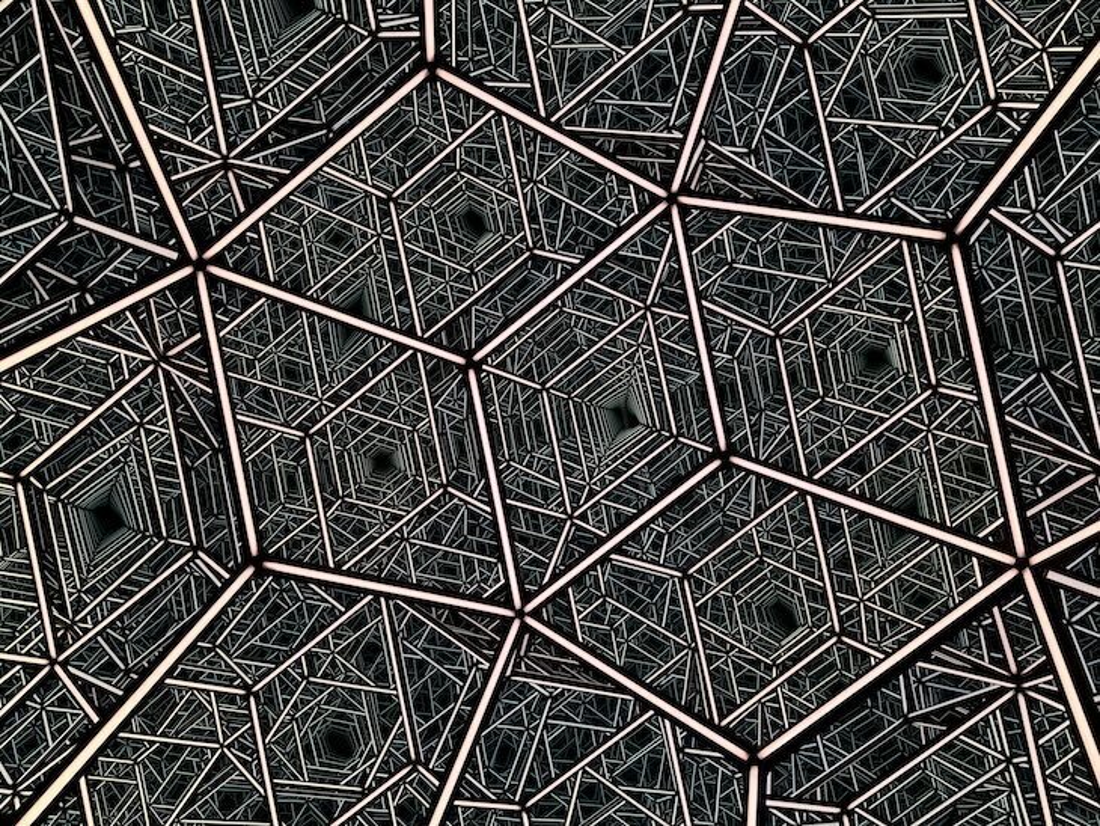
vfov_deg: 56.8
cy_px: 413
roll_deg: +4.3
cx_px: 550
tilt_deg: -29.5
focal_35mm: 24
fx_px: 763
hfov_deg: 71.6
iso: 50
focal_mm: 6.86
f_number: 1.78
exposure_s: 1/116
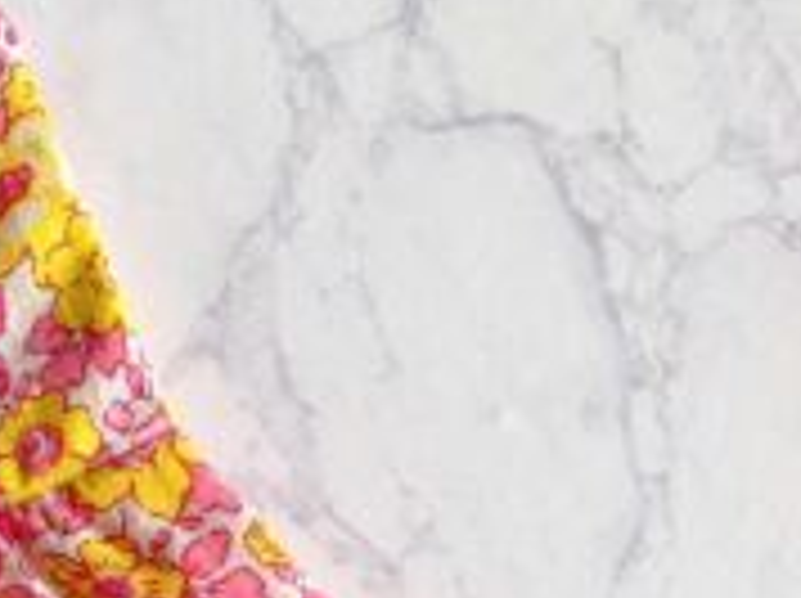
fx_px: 3073
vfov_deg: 11.0
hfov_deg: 13.4
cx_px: -632
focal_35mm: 133
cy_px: 594
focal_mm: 4.28
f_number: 2.4
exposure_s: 1/192
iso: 50
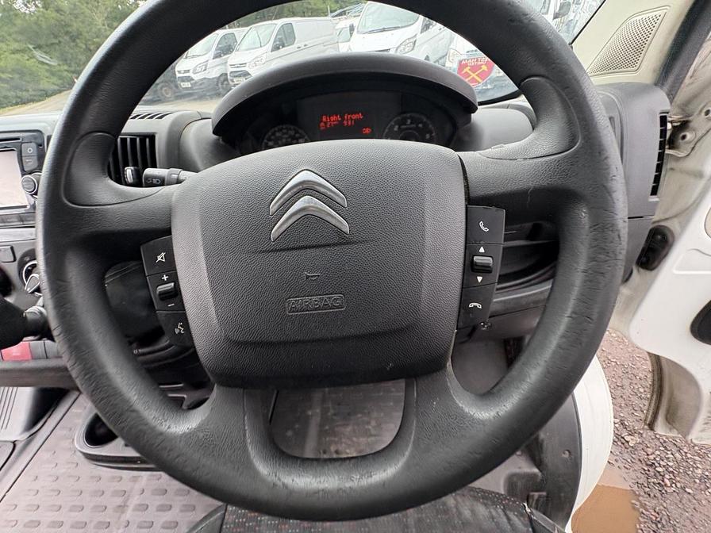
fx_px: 288
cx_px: 356
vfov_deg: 85.7
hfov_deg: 102.1
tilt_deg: -33.8
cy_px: 266
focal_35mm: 14
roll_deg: +14.6
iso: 125
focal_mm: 2.22
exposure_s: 1/119
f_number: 2.2
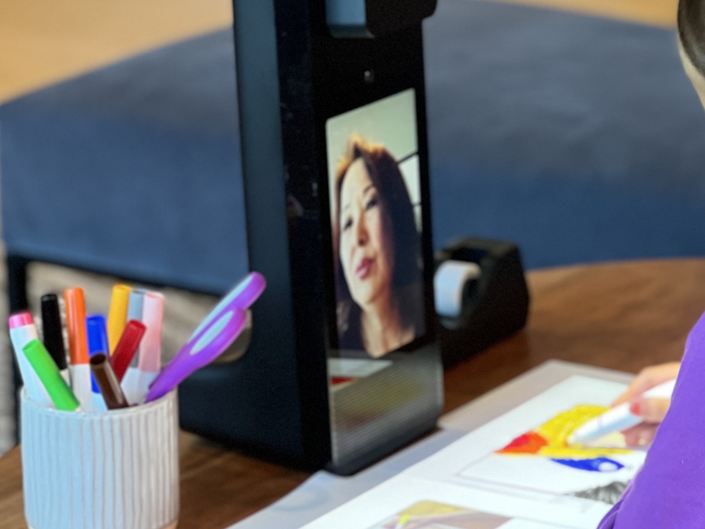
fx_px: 3198
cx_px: 476
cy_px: 397
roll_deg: +2.0
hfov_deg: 12.6
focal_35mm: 157
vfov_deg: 9.4
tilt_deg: -17.8
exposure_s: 1/31
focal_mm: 9
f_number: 2.8
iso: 200
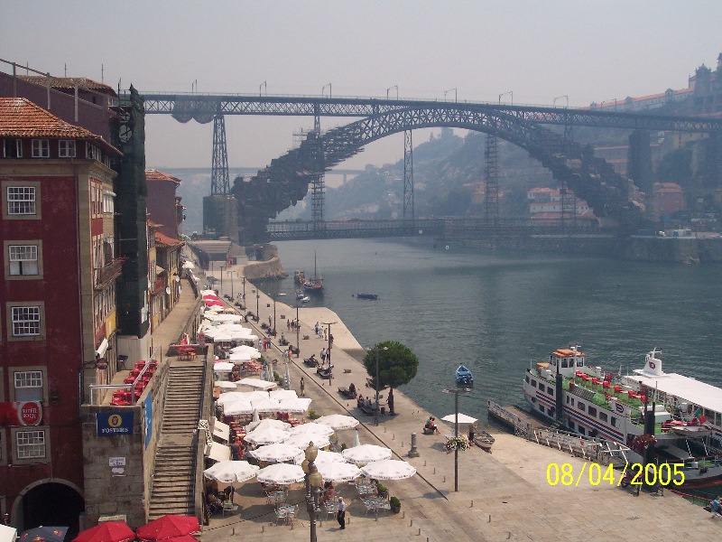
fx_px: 793
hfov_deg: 49.0
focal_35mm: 38
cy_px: 271
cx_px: 361
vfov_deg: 37.7
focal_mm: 8
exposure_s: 1/1000
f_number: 4.8
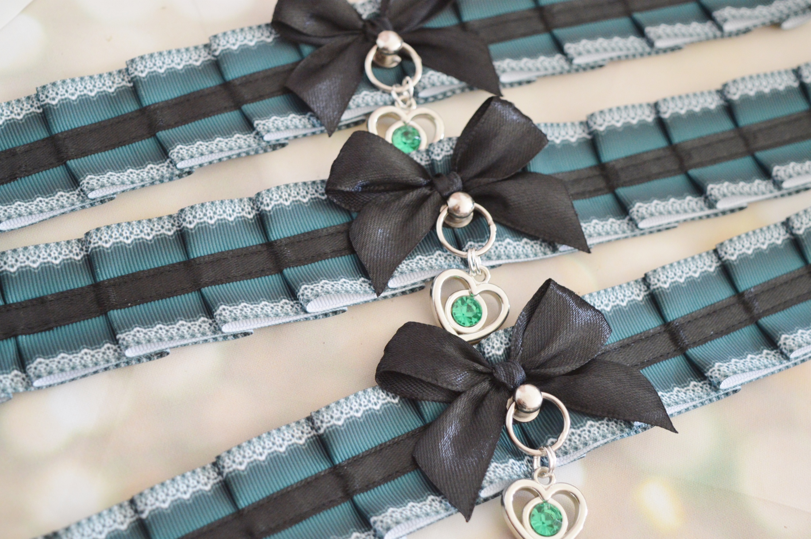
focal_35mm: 72
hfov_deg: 28.1
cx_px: 406
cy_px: 270
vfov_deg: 18.9
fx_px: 1620
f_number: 5.3
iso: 1000
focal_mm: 48
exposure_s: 1/80
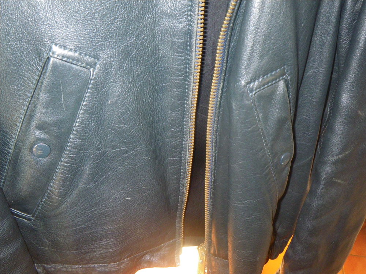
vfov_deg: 41.8
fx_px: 359
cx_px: 183
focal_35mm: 34
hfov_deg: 54.0
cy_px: 137
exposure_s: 1/50
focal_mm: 6.1
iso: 400
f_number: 3.8
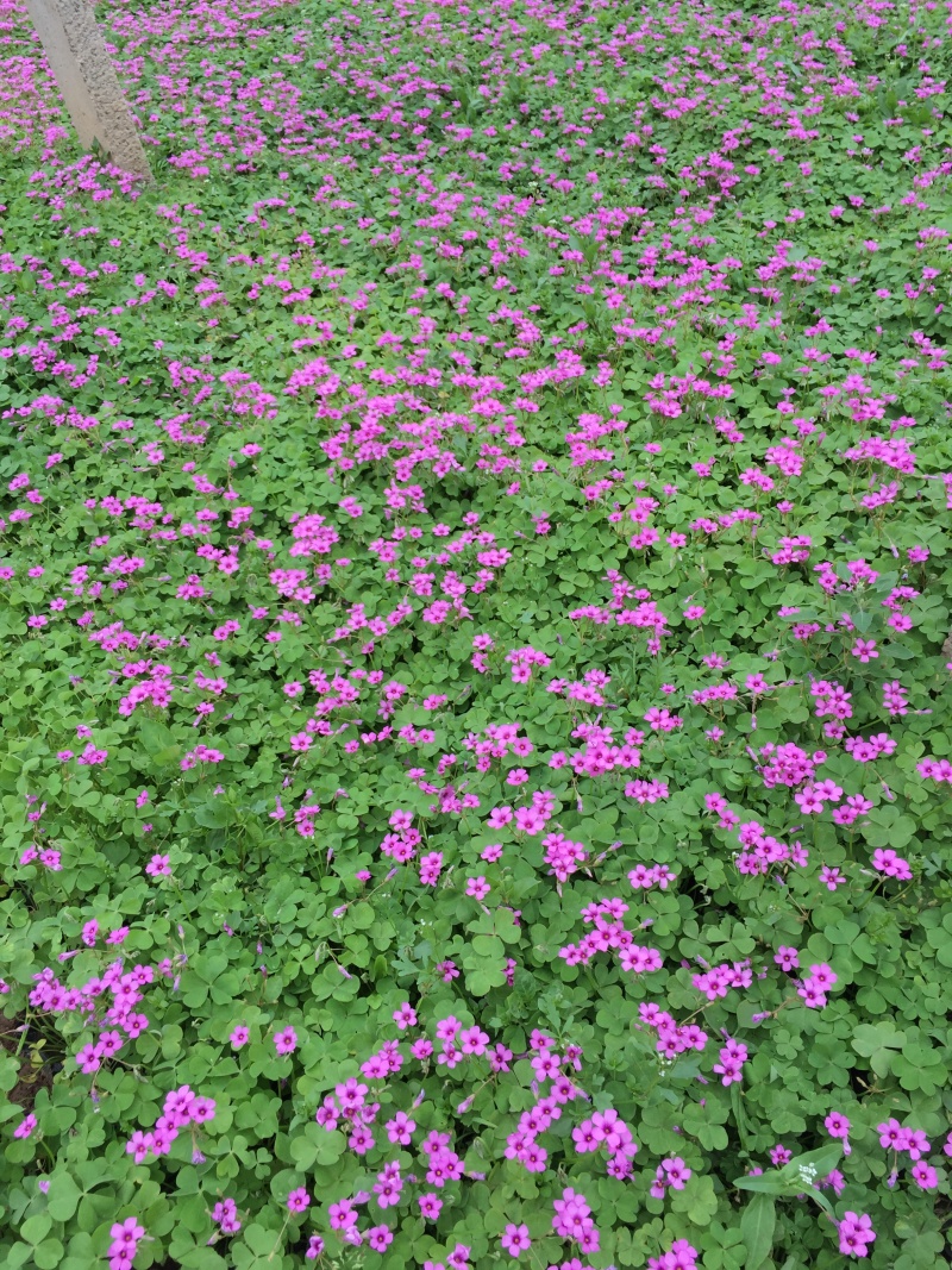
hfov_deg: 48.2
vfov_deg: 61.7
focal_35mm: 29
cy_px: 635
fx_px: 1064
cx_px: 476
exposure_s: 1/460
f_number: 2.2
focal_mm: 4.15
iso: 32
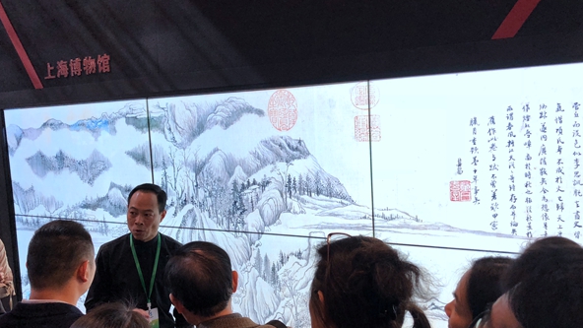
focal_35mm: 32
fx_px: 495
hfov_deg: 61.0
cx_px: 292
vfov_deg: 36.7
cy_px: 166
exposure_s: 1/33
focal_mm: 3.99
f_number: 1.8
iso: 32
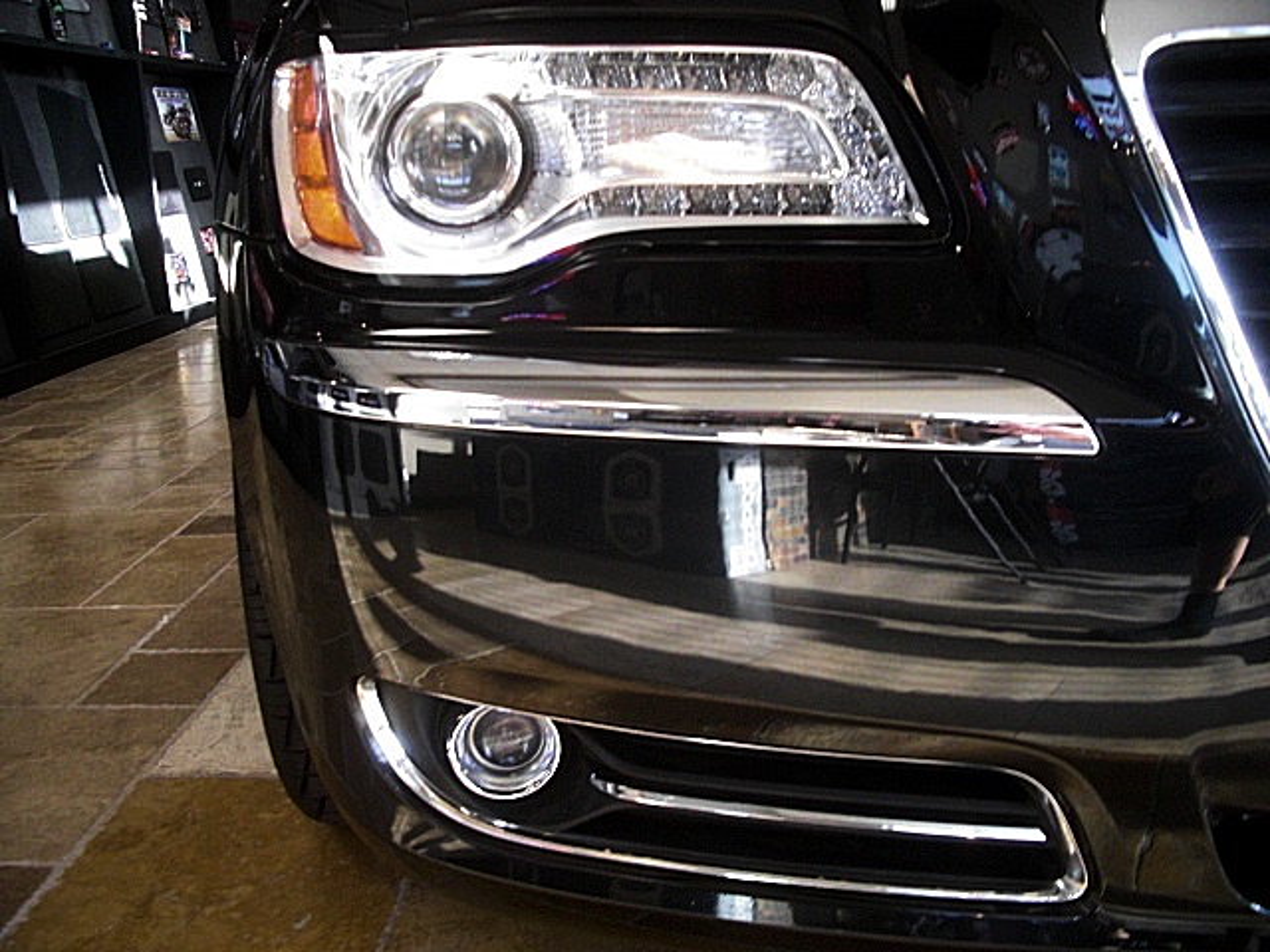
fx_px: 1321
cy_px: 476
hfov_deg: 51.4
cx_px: 635
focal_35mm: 36
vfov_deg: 39.7
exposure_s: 1/60
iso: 400
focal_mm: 6.3
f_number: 2.8
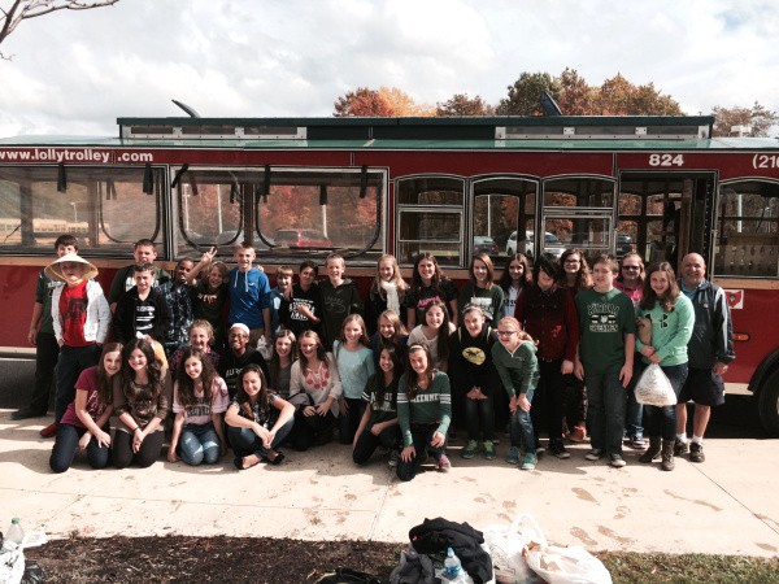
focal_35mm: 30
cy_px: 292
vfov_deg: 46.8
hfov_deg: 60.0
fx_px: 675
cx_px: 390
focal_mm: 4.12
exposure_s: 1/2564
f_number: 2.2
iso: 40
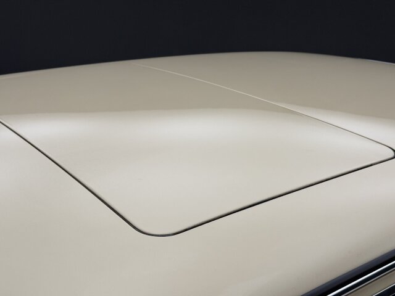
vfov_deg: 30.3
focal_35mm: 48
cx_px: 198
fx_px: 548
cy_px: 148
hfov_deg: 39.7
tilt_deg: -17.6
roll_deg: -2.1
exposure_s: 1/99
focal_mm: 6.76
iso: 50
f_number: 1.78
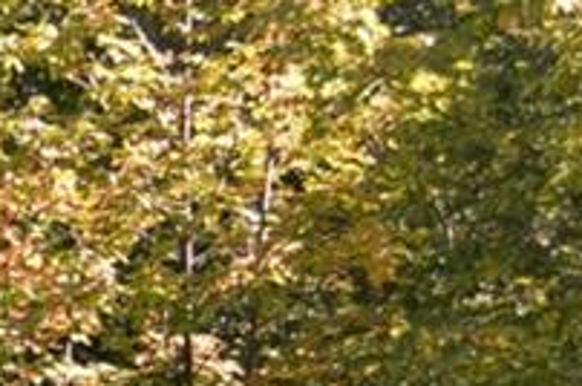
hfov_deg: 9.2
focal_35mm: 213
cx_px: -516
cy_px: 749
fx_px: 3438
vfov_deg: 6.3
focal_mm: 28
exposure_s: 1/125
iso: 160
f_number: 5.6
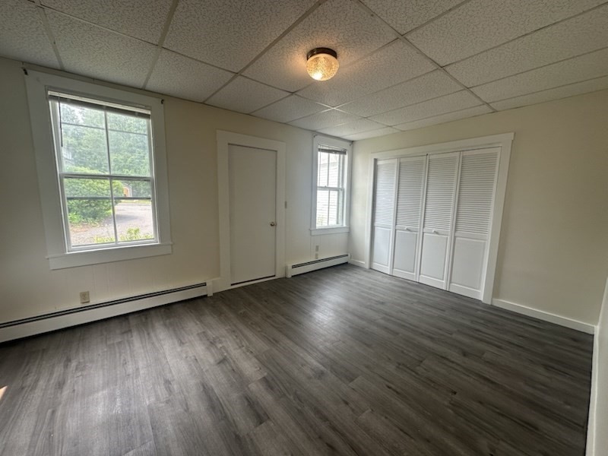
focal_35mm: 14
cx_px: 304
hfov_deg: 102.1
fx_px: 246
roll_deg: -0.8
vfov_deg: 85.7
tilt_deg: -6.3
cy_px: 228
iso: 64
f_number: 2.2
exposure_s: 1/120
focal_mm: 2.22
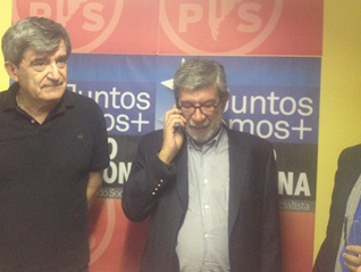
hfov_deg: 42.6
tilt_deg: -1.4
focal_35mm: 44
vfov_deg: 32.8
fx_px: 459
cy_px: 110
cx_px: 137
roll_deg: -1.8
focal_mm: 4.28
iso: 250
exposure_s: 1/20
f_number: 2.4
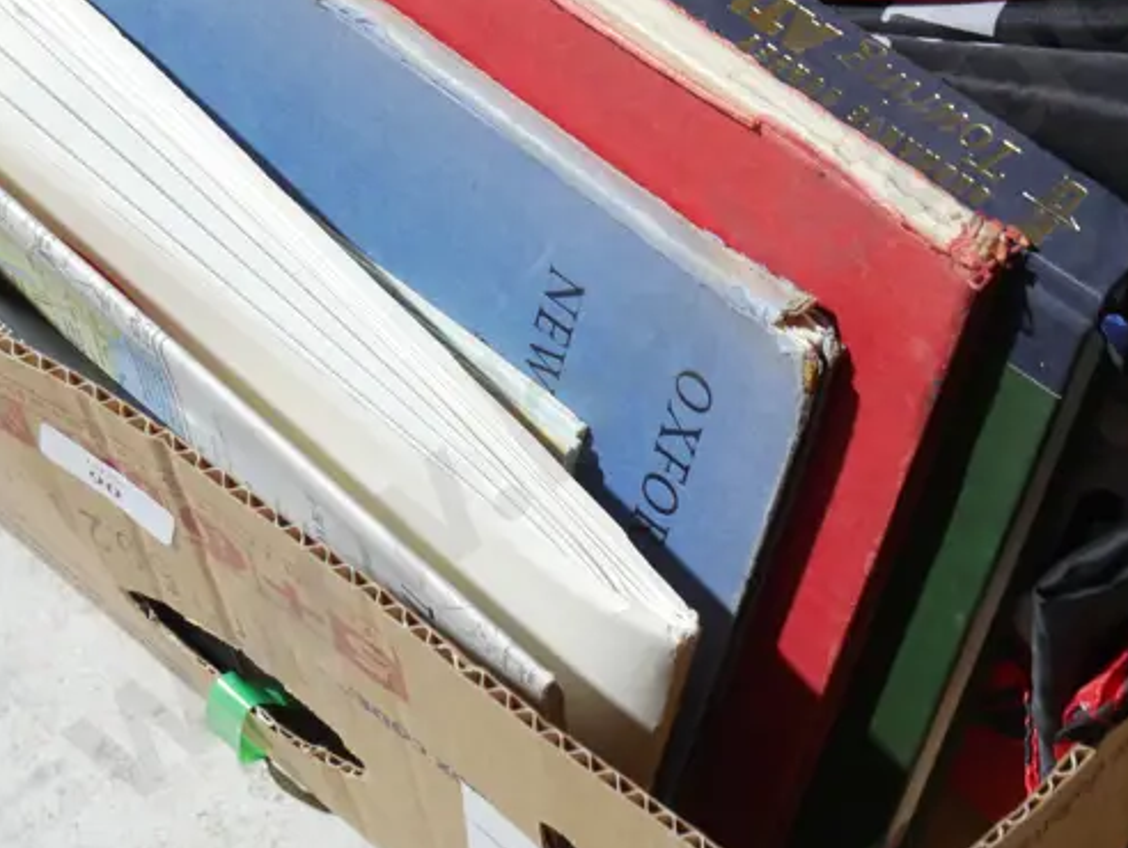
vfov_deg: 14.1
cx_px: 1025
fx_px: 3392
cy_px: 70
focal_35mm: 104
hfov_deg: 18.6
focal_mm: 25
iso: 1600
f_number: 5.3
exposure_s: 1/60
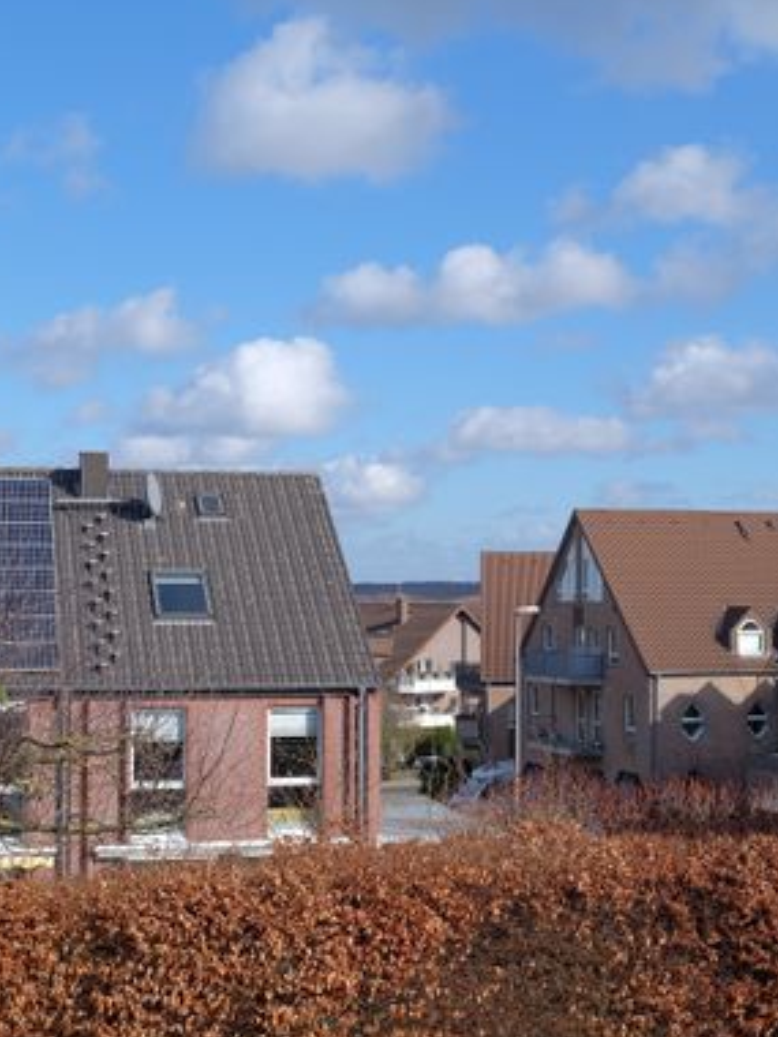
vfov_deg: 33.8
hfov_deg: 25.6
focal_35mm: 57
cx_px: 433
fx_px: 1708
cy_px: 538
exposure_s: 1/320
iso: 200
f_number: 8
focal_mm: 29.5
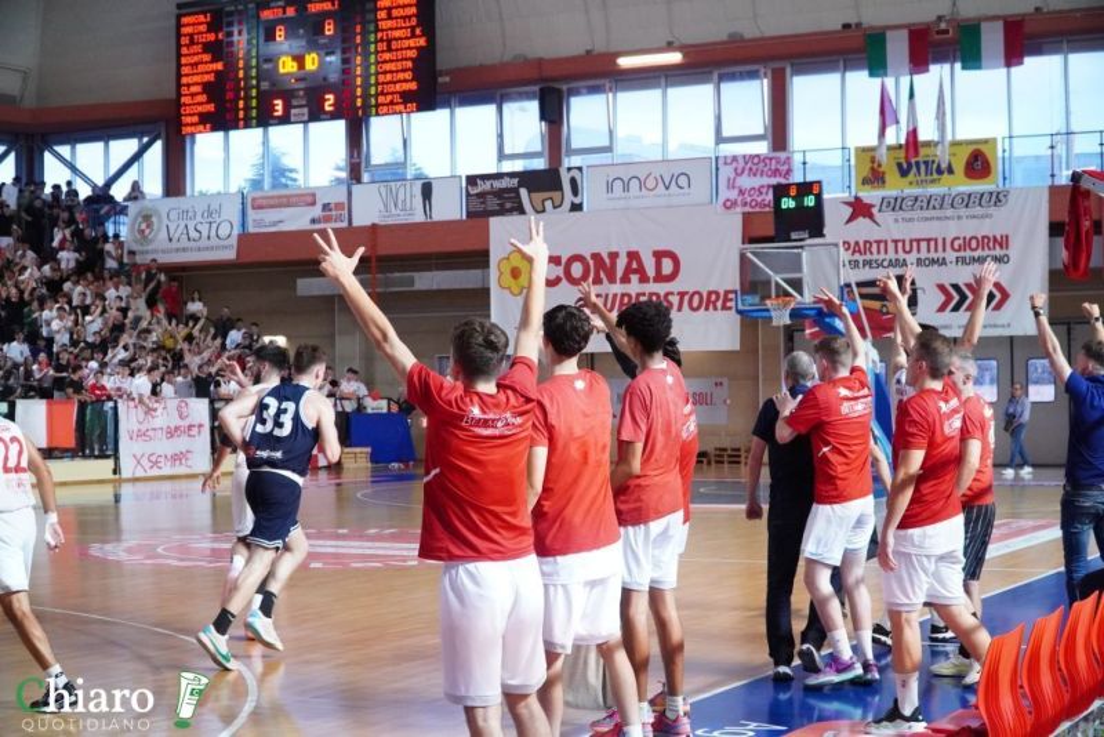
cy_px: 368
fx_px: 1703
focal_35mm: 56
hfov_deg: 35.9
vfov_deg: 24.4
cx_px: 552
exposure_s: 1/640
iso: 5000
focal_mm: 37
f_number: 5
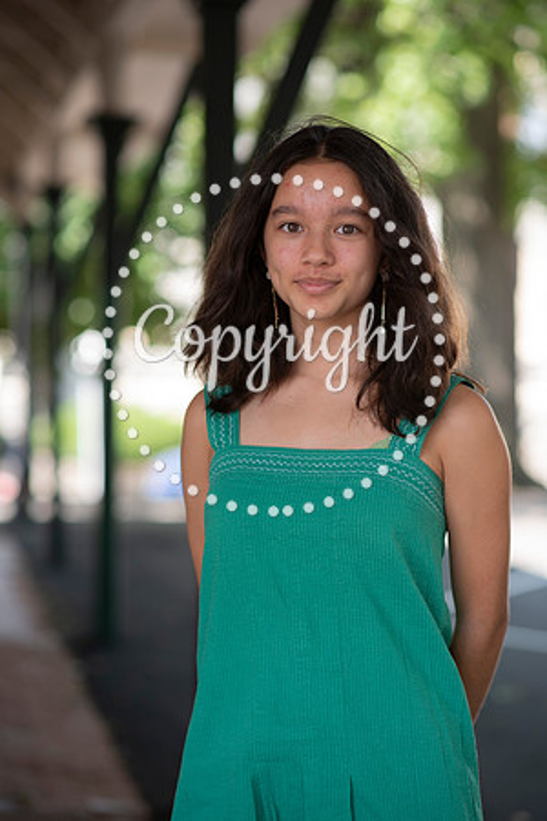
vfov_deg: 23.9
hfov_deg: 16.1
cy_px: 410
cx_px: 274
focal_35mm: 85
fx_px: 1937
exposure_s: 1/320
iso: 200
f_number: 2.5
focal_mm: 85
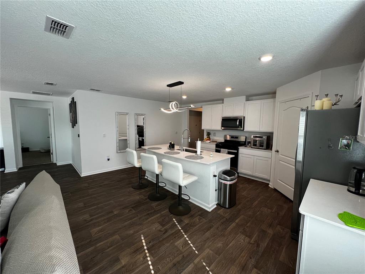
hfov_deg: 106.2
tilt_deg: -5.6
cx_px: 182
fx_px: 137
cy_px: 137
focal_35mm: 13
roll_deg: -0.8
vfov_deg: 89.9
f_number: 1.8
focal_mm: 1.57
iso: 160
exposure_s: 1/120
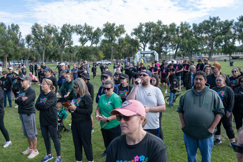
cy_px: 83
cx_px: 123
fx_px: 216
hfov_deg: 58.7
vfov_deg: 41.1
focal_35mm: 32
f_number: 5.6
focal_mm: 31
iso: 250
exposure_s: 1/320
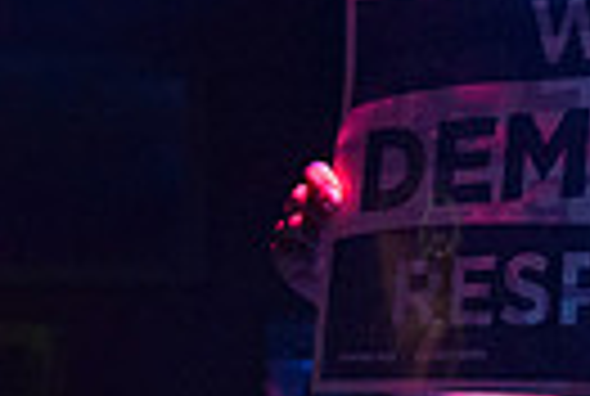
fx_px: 1741
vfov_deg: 13.0
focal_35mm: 106
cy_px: 259
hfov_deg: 19.1
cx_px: 437
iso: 5000
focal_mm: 24
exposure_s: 1/320
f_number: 2.8
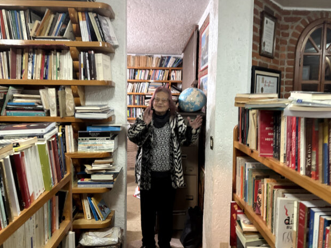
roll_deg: +1.3
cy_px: 125
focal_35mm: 27
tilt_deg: -4.6
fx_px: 258
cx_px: 171
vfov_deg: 51.4
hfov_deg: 65.3
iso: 500
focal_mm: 5.96
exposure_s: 1/30
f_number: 1.6
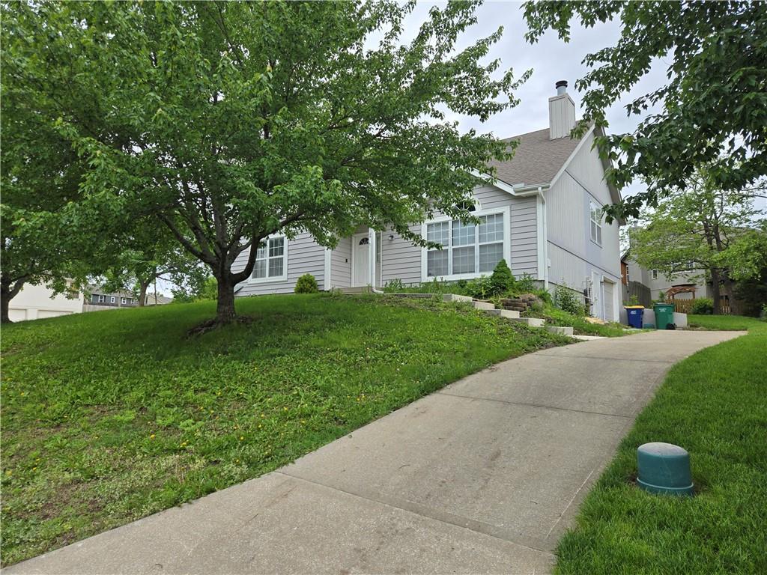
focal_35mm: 23
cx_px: 384
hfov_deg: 73.9
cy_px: 288
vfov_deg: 58.9
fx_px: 510
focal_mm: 5.4
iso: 25
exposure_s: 1/1129
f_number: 1.8
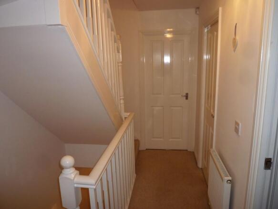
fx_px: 201
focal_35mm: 25
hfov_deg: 69.4
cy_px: 104
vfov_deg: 54.9
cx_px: 139
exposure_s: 1/30
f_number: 2.8
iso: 125
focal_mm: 4.5
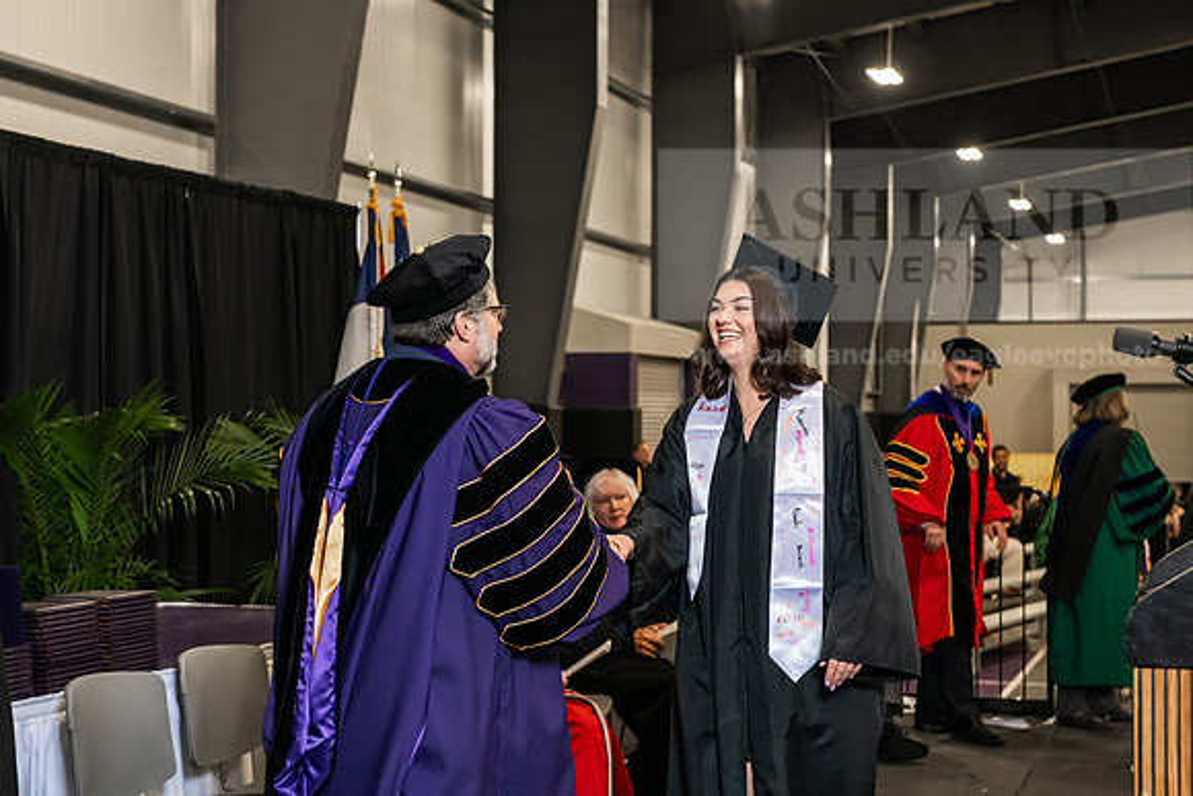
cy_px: 398
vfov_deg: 21.9
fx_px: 2055
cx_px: 596
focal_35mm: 62
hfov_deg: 32.4
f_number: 5
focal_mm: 62
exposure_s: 1/200
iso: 2500
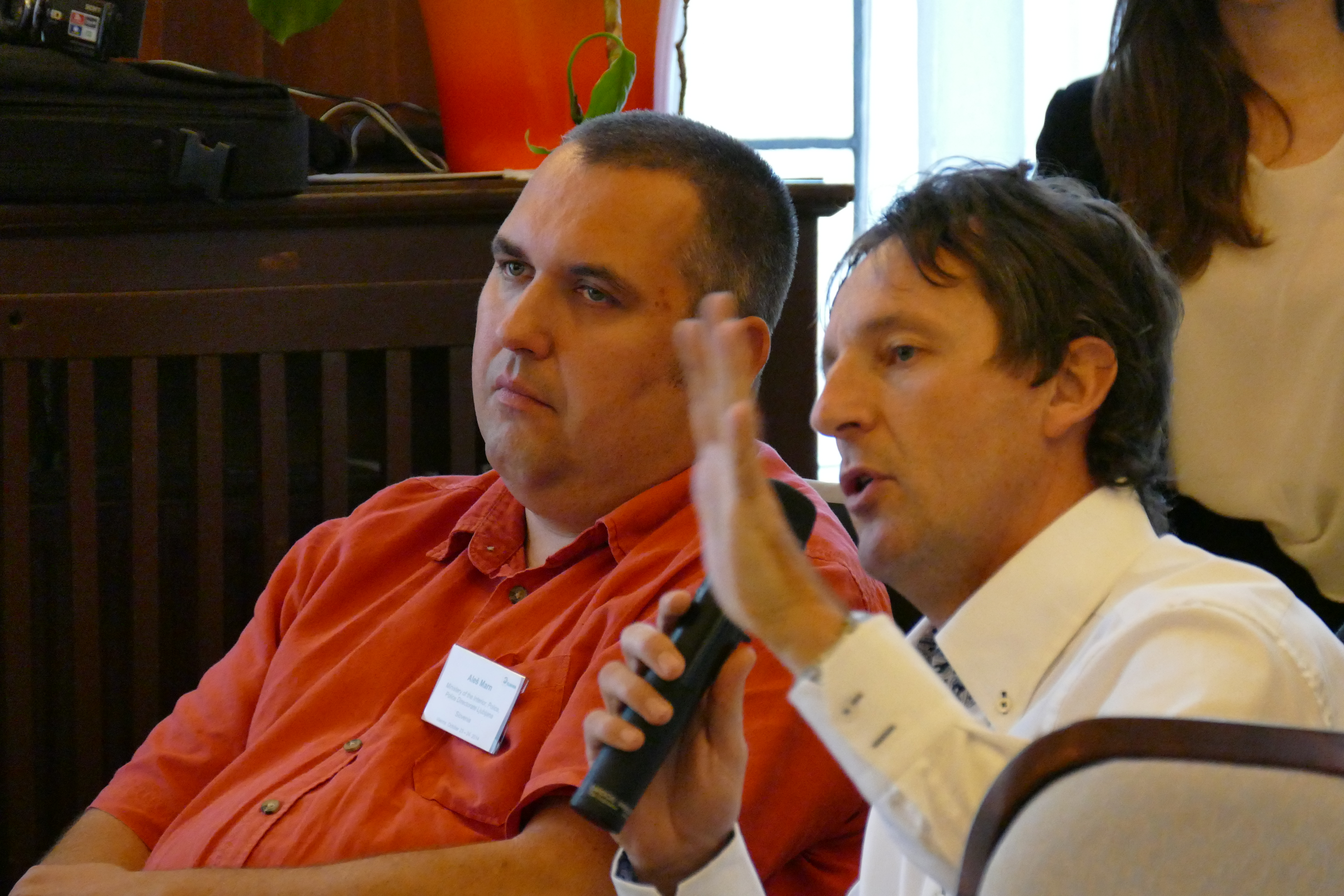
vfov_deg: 4.7
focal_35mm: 294
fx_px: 10975
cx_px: 672
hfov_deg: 7.0
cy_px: 448
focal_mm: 107.42
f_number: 4
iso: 3200
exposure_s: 1/100
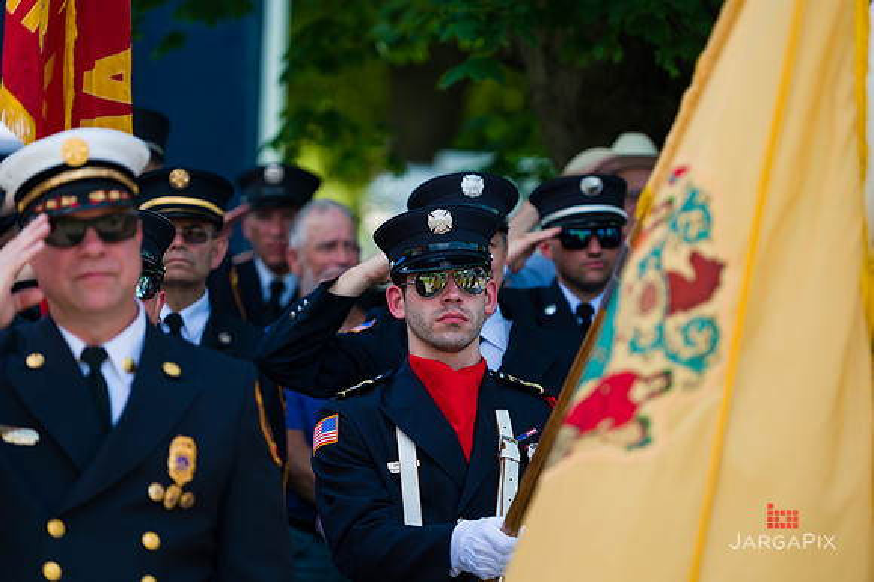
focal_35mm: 140
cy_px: 291
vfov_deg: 9.8
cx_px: 437
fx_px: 3397
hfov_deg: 14.7
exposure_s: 1/1600
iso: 200
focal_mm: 140
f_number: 3.2
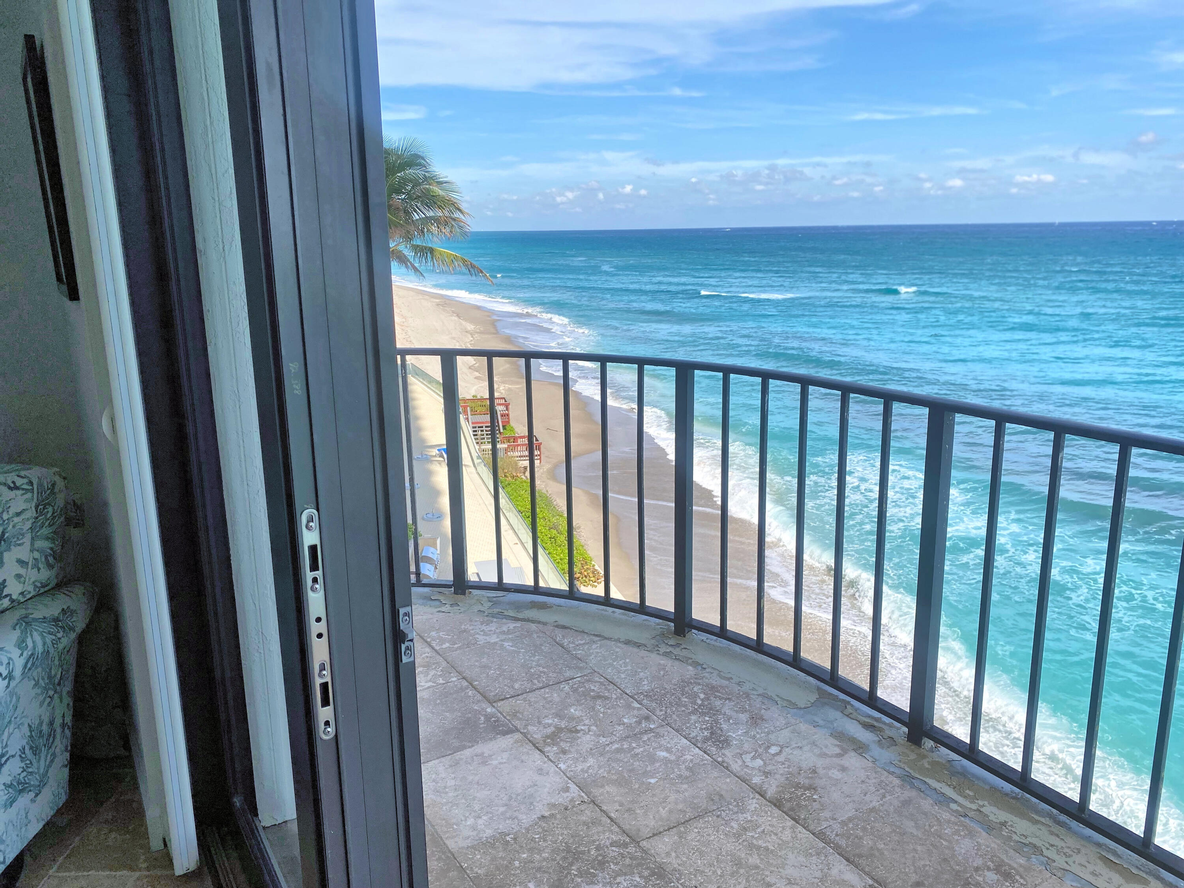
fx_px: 889
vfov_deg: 53.1
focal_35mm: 26
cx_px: 592
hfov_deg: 67.3
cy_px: 444
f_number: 1.8
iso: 32
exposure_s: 1/2688
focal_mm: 4.25
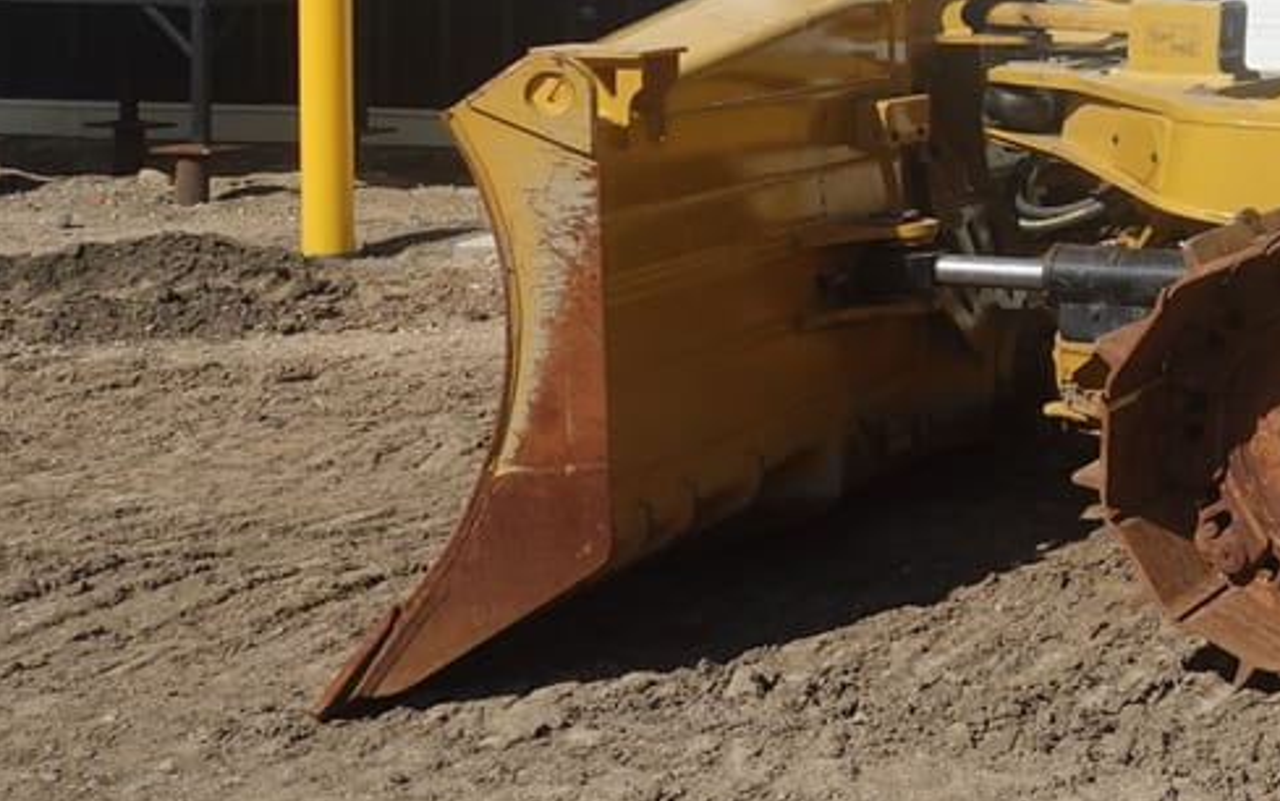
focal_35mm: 80
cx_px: 2000
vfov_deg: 16.1
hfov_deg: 21.2
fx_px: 2792
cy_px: 92
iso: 125
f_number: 5.6
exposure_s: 1/800
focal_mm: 9.4
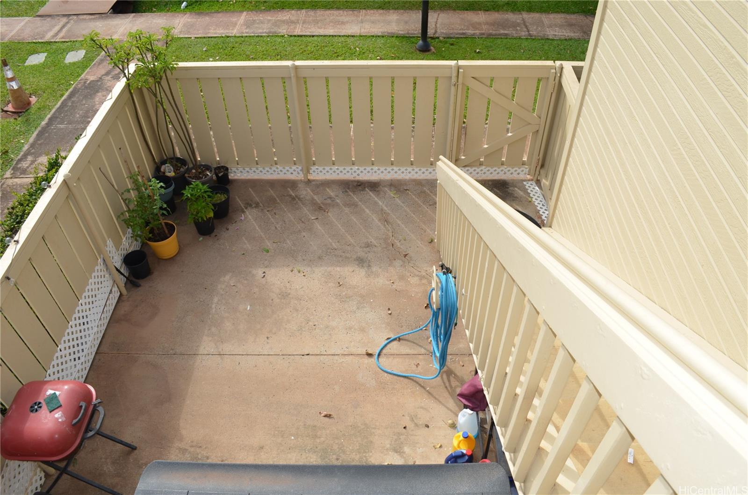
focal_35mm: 27
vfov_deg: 47.7
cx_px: 374
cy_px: 248
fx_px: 560
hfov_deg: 67.5
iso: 100
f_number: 7.1
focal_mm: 18
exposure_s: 1/200
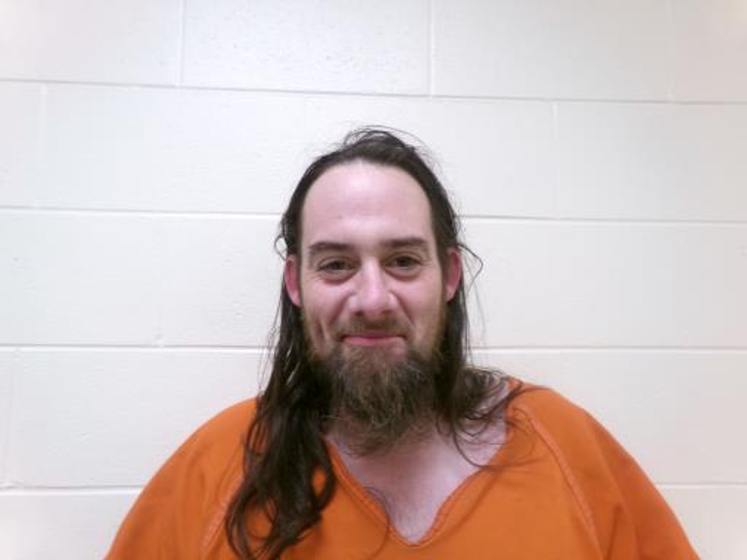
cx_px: 374
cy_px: 280
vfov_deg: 56.8
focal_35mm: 24
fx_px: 518
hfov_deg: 71.6
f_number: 3.7
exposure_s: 1/17
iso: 253
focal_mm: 4.3
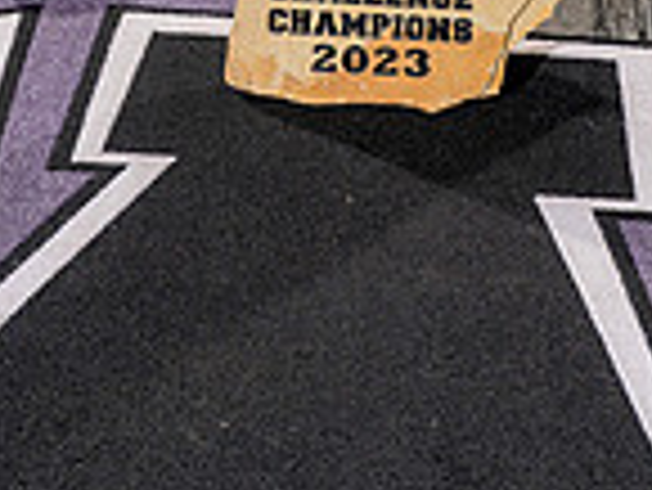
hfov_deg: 13.8
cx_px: 450
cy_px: -508
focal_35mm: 143
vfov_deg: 9.6
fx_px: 2696
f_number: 5.6
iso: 100
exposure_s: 1/250
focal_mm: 48
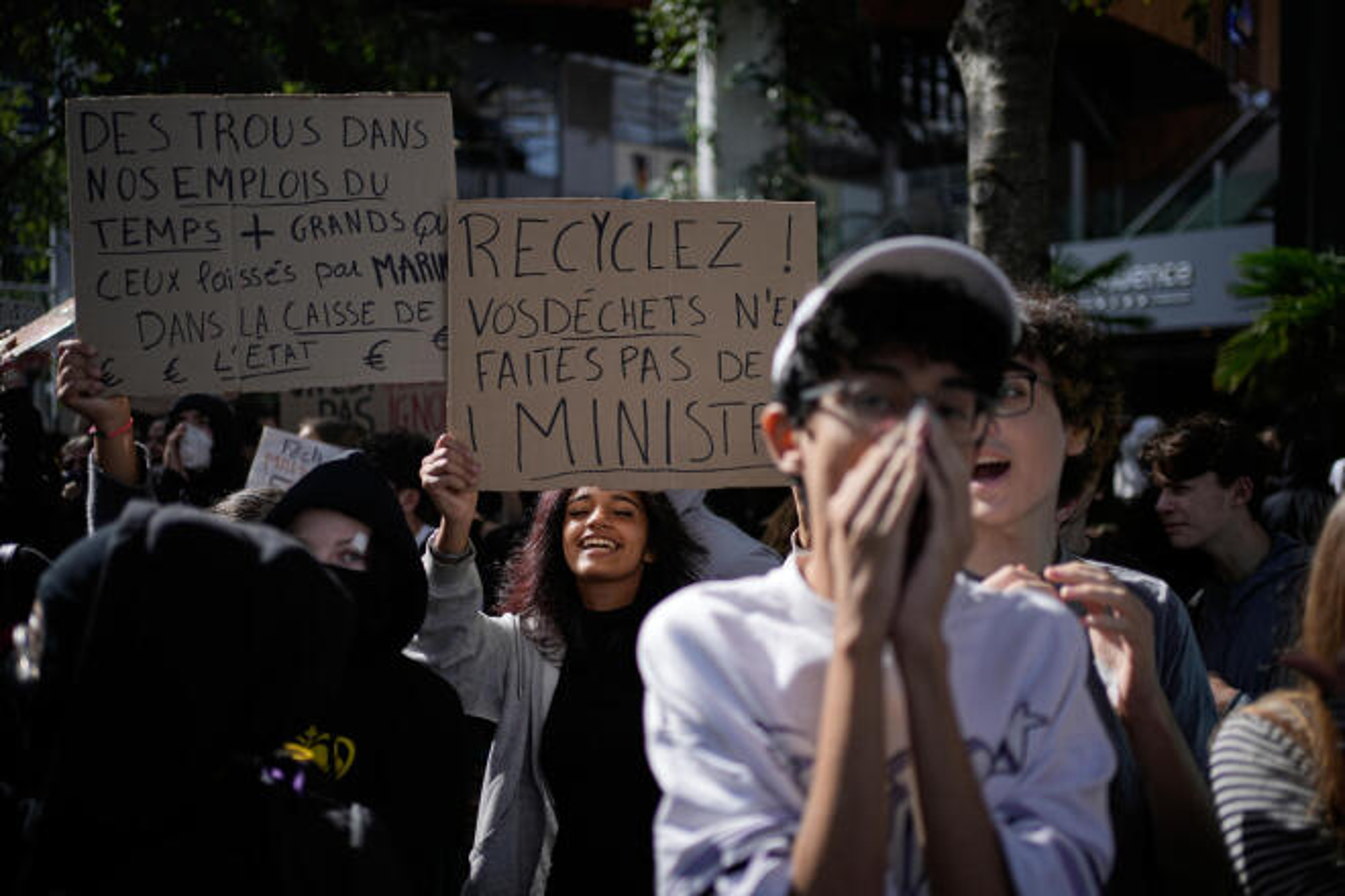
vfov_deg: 37.9
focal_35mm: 35
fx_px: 1308
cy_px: 448
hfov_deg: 54.4
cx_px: 672
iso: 200
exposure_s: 1/6400
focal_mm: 35
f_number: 1.8
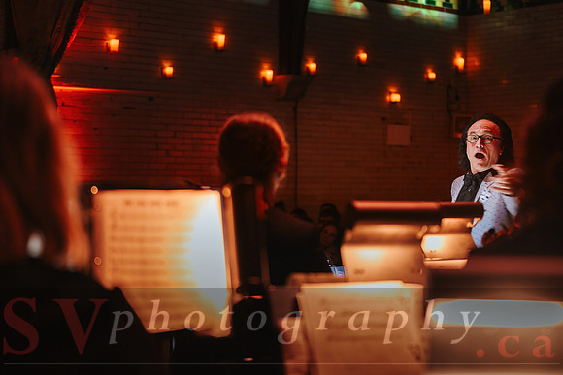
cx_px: 282
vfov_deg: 19.5
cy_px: 188
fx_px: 1095
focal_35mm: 70
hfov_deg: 28.8
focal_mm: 70
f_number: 2.8
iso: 1000
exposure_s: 1/40
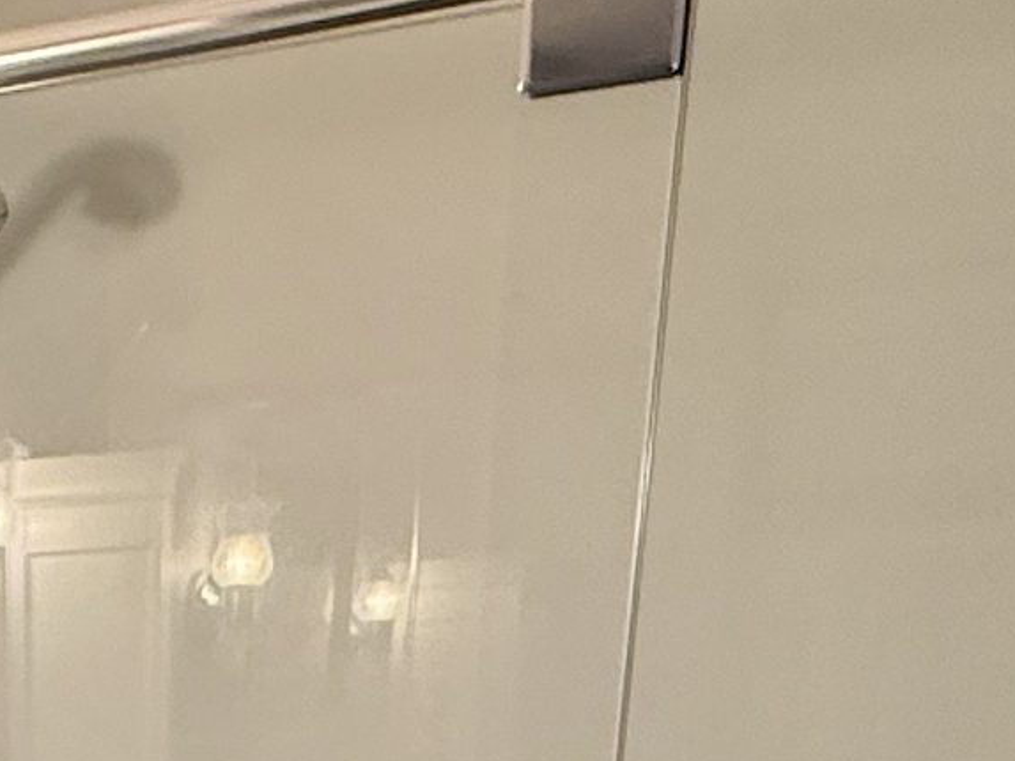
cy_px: 1660
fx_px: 2200
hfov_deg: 24.7
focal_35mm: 75
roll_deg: +0.5
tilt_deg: -20.9
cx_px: -11
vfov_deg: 14.8
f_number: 2.2
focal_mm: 2.22
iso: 250
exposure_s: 1/60
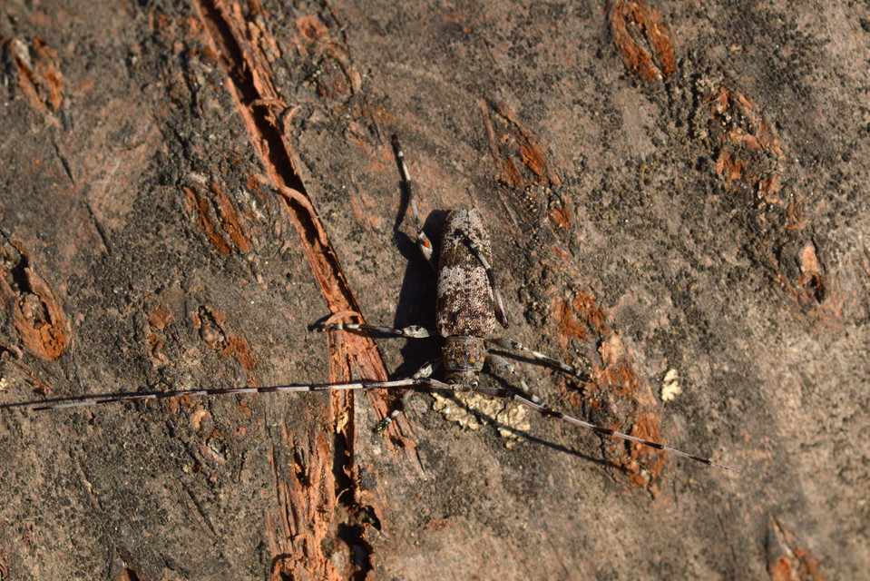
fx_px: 3626
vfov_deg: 9.2
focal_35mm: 150
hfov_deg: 13.7
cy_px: 290
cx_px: 435
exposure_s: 1/320
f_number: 13
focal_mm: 100
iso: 100
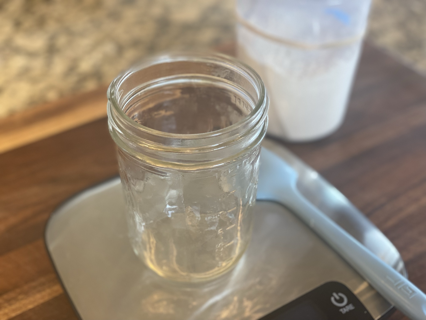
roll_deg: -1.1
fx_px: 640
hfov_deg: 36.8
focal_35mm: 52
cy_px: 160
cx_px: 213
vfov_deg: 28.0
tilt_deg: -40.7
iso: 160
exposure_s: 1/60
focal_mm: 6
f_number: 2
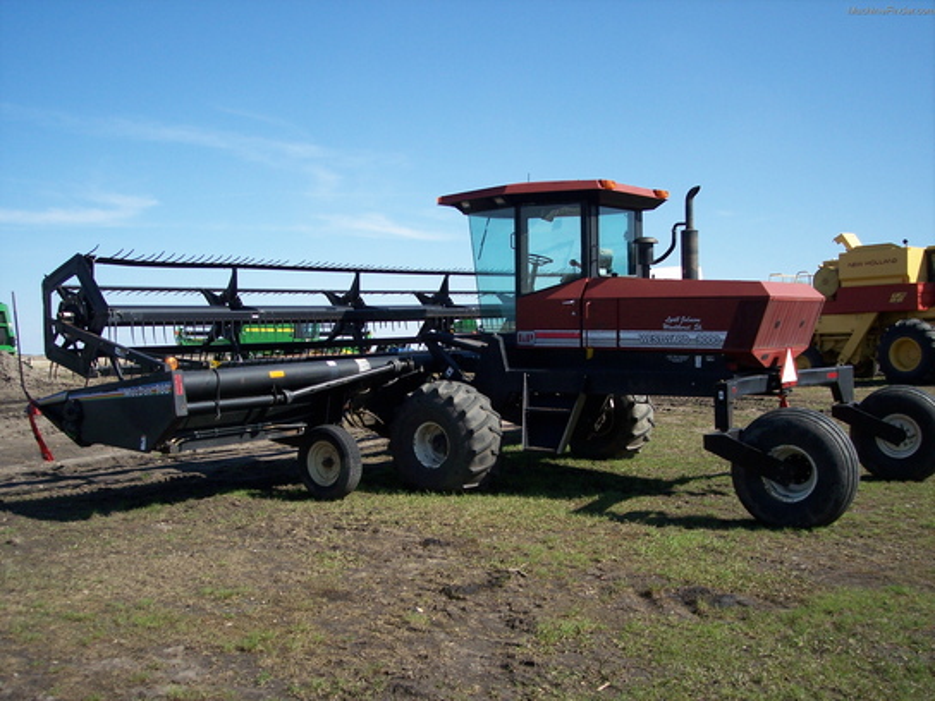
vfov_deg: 36.8
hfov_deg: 47.9
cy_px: 350
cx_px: 468
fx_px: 1053
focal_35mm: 39
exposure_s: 1/750
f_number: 4
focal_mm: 8
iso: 100
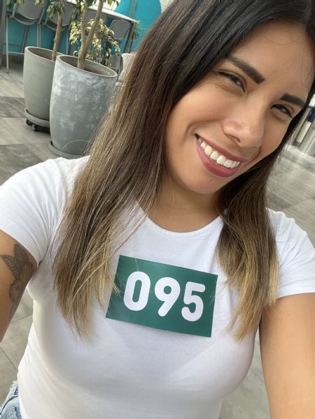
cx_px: 158
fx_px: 364
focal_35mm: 30
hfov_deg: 46.8
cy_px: 210
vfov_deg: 60.0
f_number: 2.2
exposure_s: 1/121
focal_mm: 2.71
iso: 64
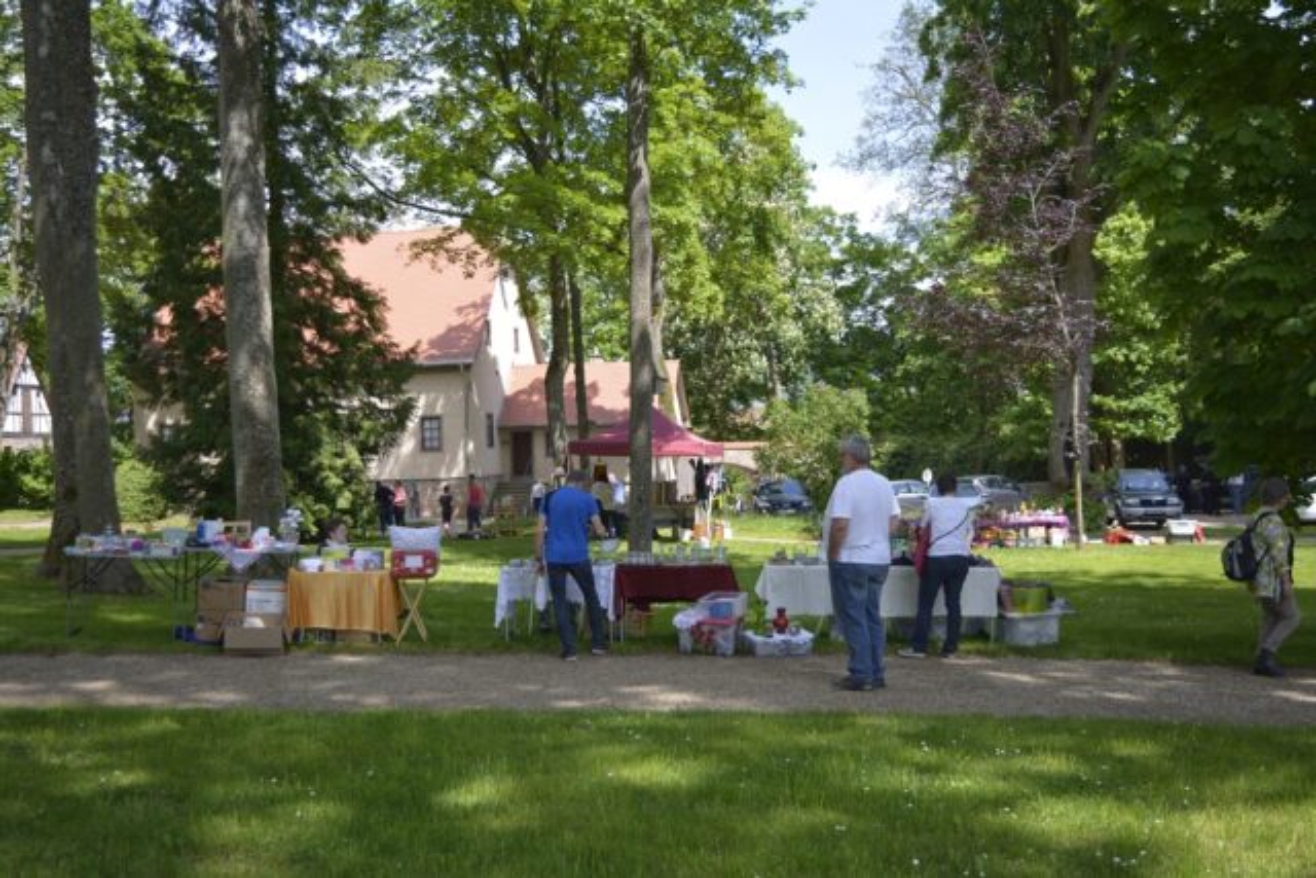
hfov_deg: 49.5
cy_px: 439
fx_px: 1426
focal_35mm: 39
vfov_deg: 34.2
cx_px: 658
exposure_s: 1/500
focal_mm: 26
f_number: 4
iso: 160
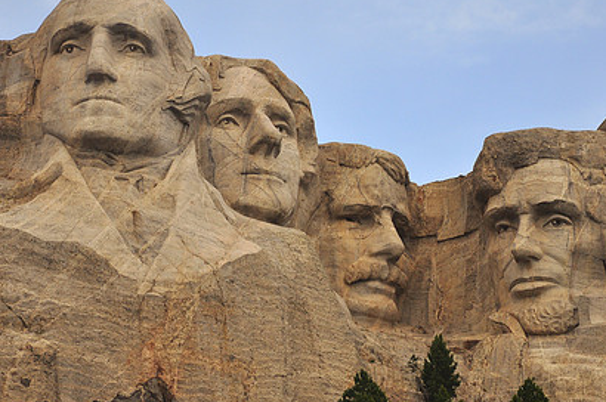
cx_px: 310
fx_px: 3743
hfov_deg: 9.3
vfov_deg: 6.1
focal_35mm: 223
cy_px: 194
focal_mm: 105
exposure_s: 1/500
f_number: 5.6
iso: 200
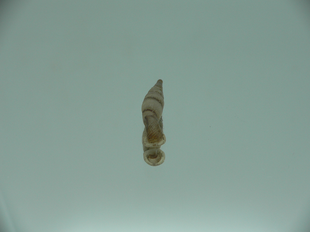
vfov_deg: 40.7
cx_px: 155
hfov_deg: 52.6
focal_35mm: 35
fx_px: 313
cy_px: 116
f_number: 2.8
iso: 80
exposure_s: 1/60
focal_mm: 4.6
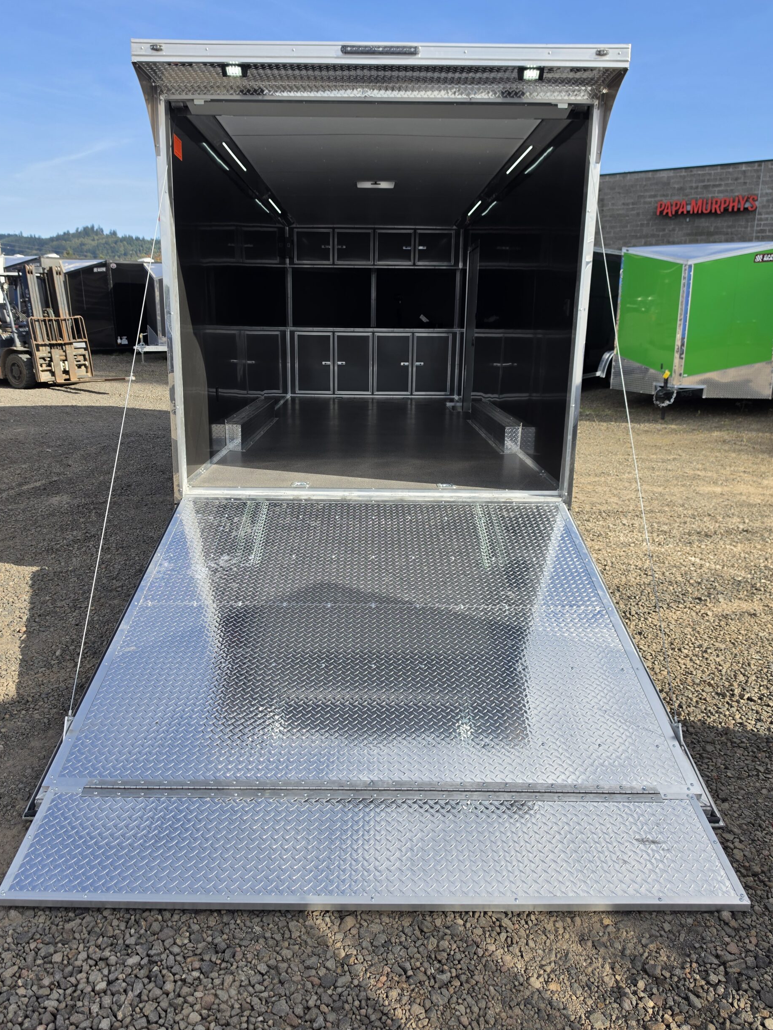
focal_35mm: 24
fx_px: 715
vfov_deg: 71.6
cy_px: 497
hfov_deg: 56.8
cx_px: 384
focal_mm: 6.5
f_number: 1.4
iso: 64
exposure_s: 1/3758
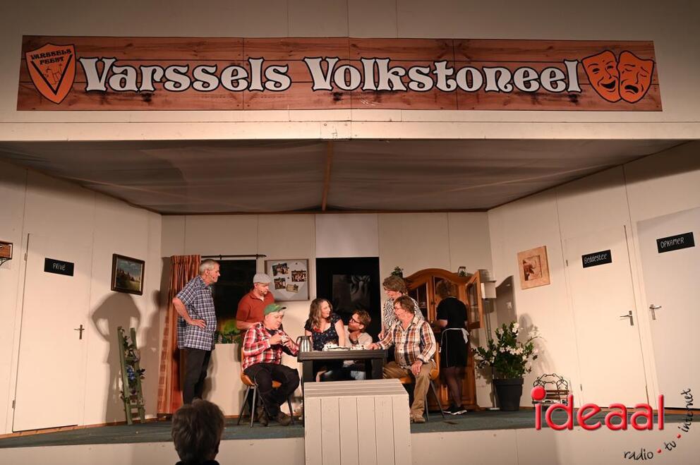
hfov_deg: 55.8
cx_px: 350
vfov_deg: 38.8
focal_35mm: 34
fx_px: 660
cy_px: 232
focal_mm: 34
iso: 1600
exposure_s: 1/100
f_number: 5
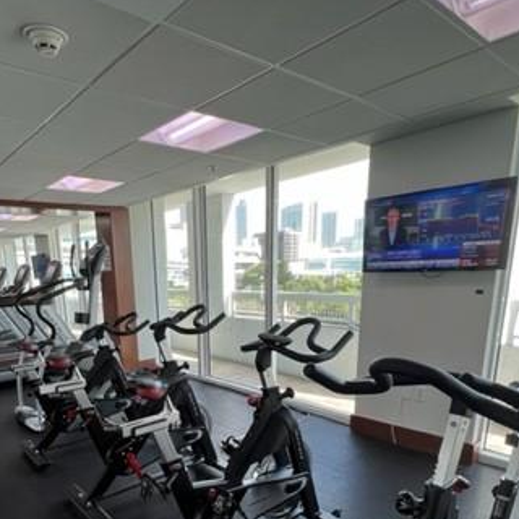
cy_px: 375
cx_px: 193
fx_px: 390
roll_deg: +2.0
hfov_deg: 66.2
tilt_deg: -14.0
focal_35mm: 23
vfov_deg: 64.1
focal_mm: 1.57
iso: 40
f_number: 1.8
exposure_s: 1/120
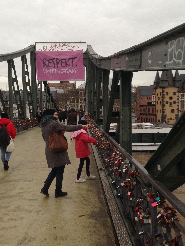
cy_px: 118
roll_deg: +0.2
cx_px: 89
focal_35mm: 35
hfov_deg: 40.7
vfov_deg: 52.6
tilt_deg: -2.4
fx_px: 249
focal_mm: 4.12
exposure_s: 1/120
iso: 80
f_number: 2.4
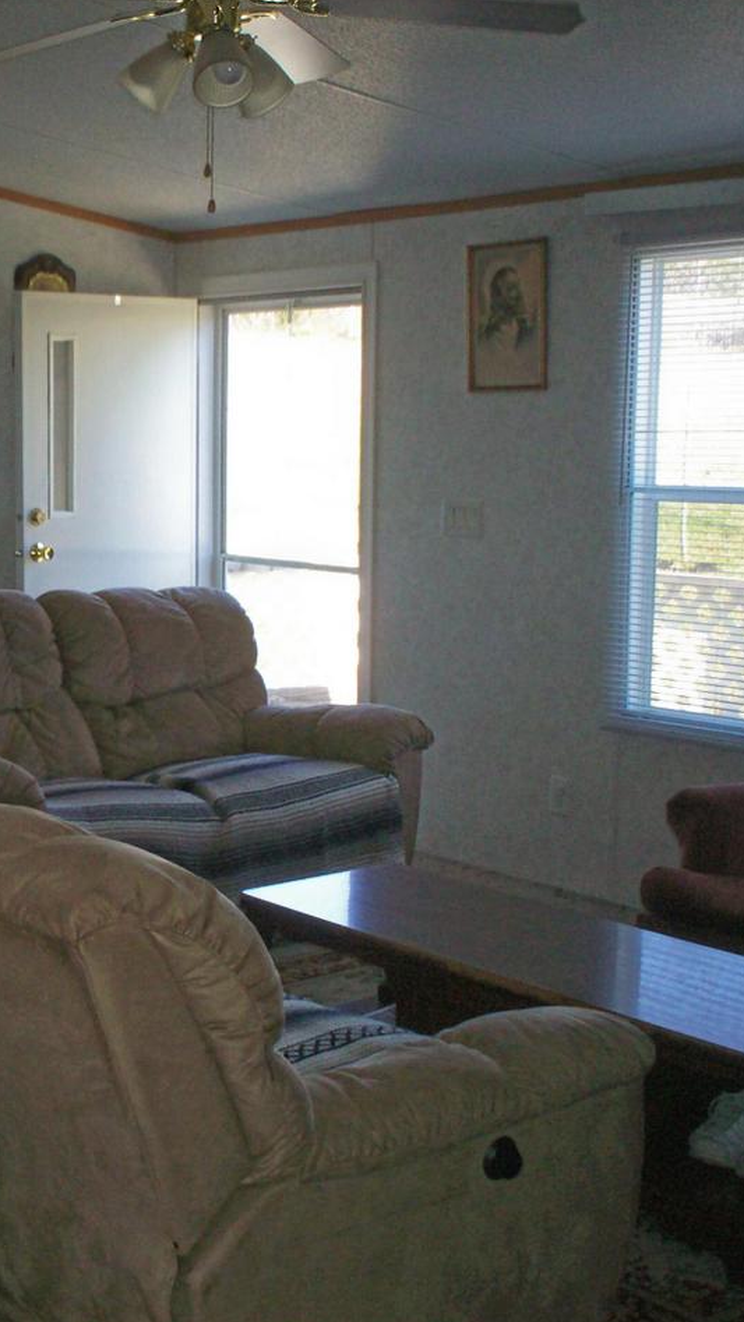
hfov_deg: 22.1
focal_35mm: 53
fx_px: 1858
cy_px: 664
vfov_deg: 39.2
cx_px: 82
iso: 140
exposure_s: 1/60
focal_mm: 6
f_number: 4.5
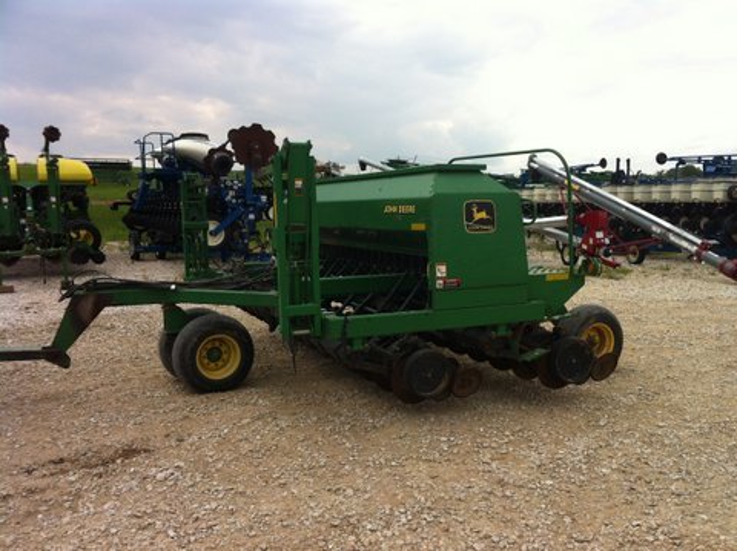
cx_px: 368
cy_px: 276
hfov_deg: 52.7
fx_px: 744
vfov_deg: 40.6
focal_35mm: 35
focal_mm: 3.85
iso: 80
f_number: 2.8
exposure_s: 1/887
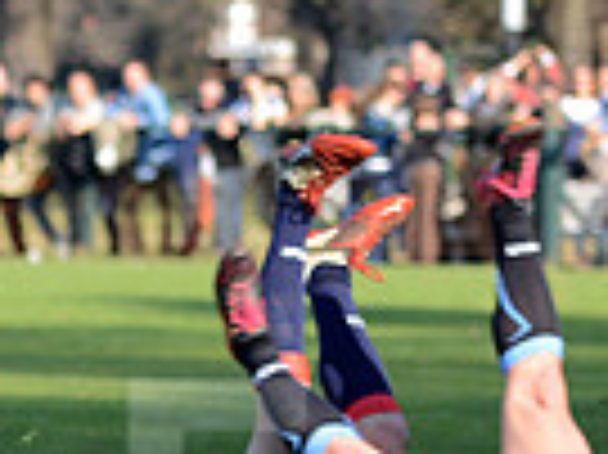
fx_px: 5967
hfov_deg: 5.8
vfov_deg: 4.4
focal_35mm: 340
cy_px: 515
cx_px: -68
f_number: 2.8
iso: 250
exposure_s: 1/800
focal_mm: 82
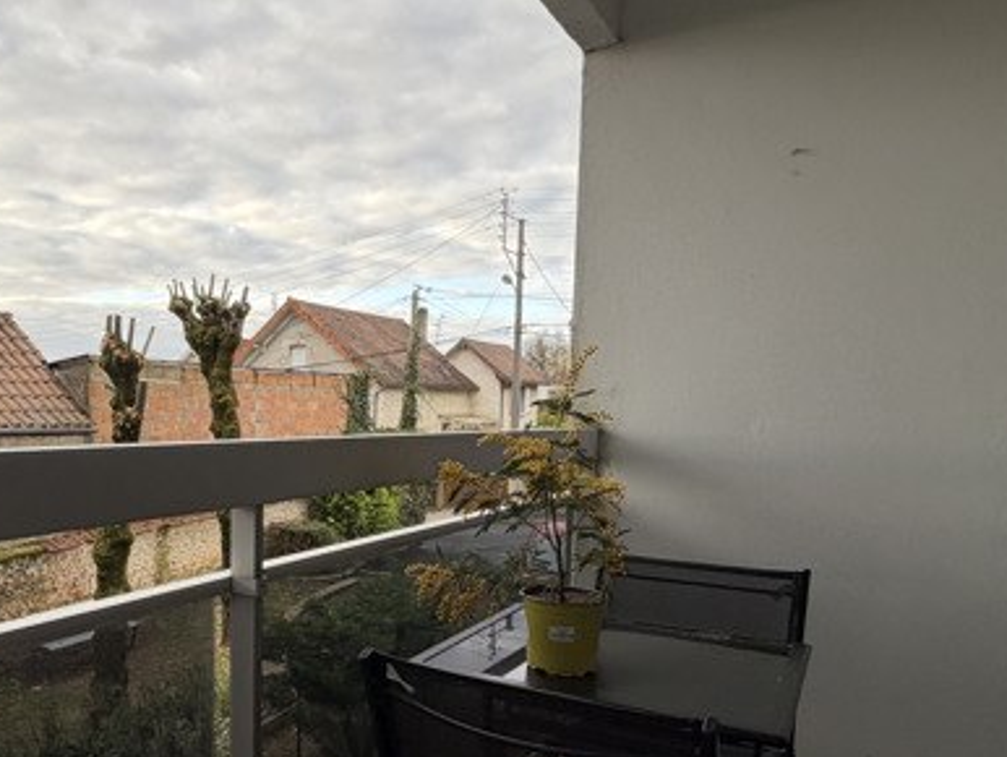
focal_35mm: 29
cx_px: 295
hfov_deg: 59.4
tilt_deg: -5.2
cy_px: 486
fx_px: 844
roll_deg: -0.4
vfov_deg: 47.7
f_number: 2.2
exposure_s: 1/182
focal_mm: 2.22
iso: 40
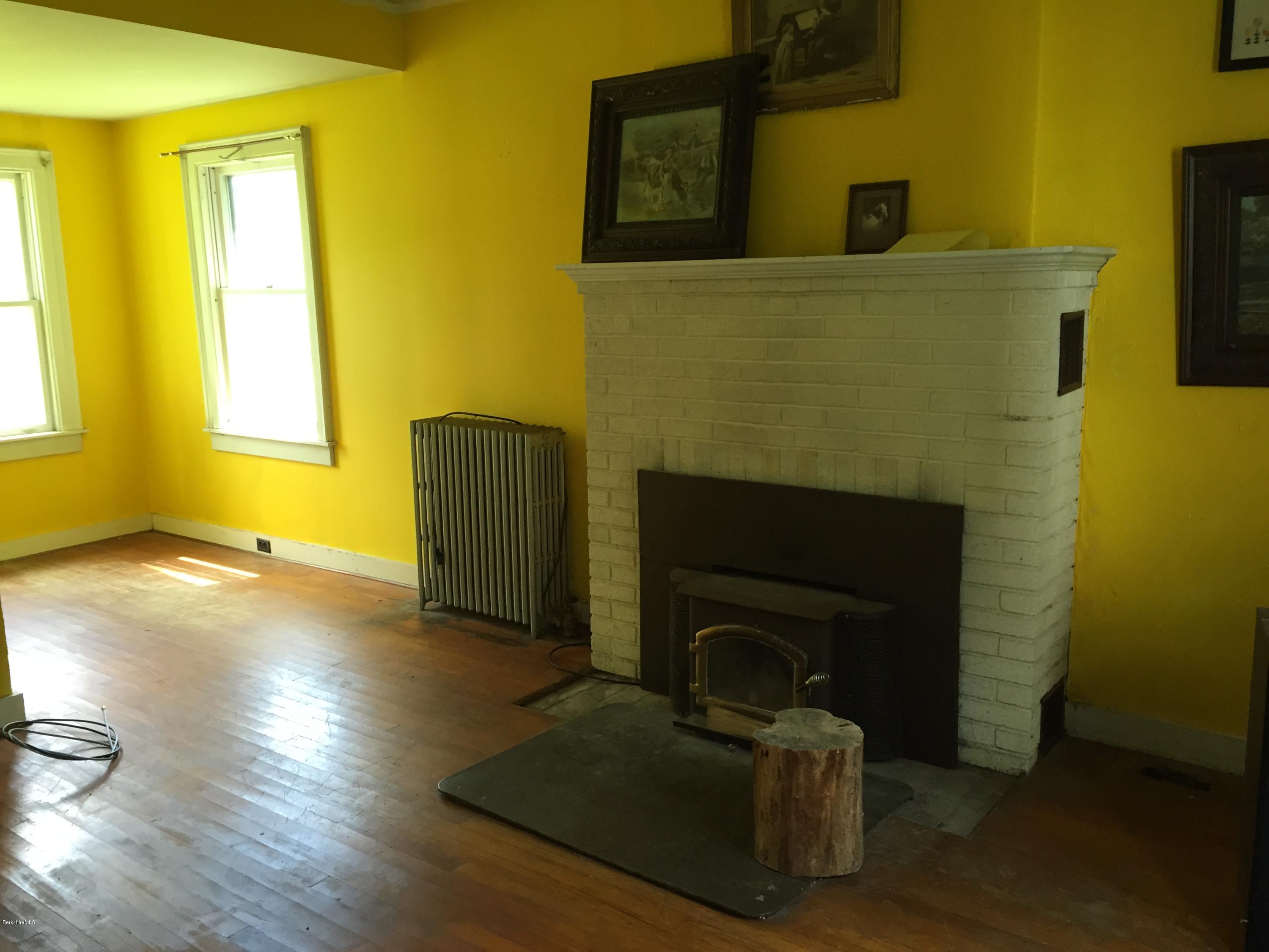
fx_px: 1063
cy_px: 476
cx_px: 634
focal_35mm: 29
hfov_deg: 61.7
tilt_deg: -9.0
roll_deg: +0.4
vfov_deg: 48.2
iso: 40
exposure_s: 1/30
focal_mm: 4.15
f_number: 2.2
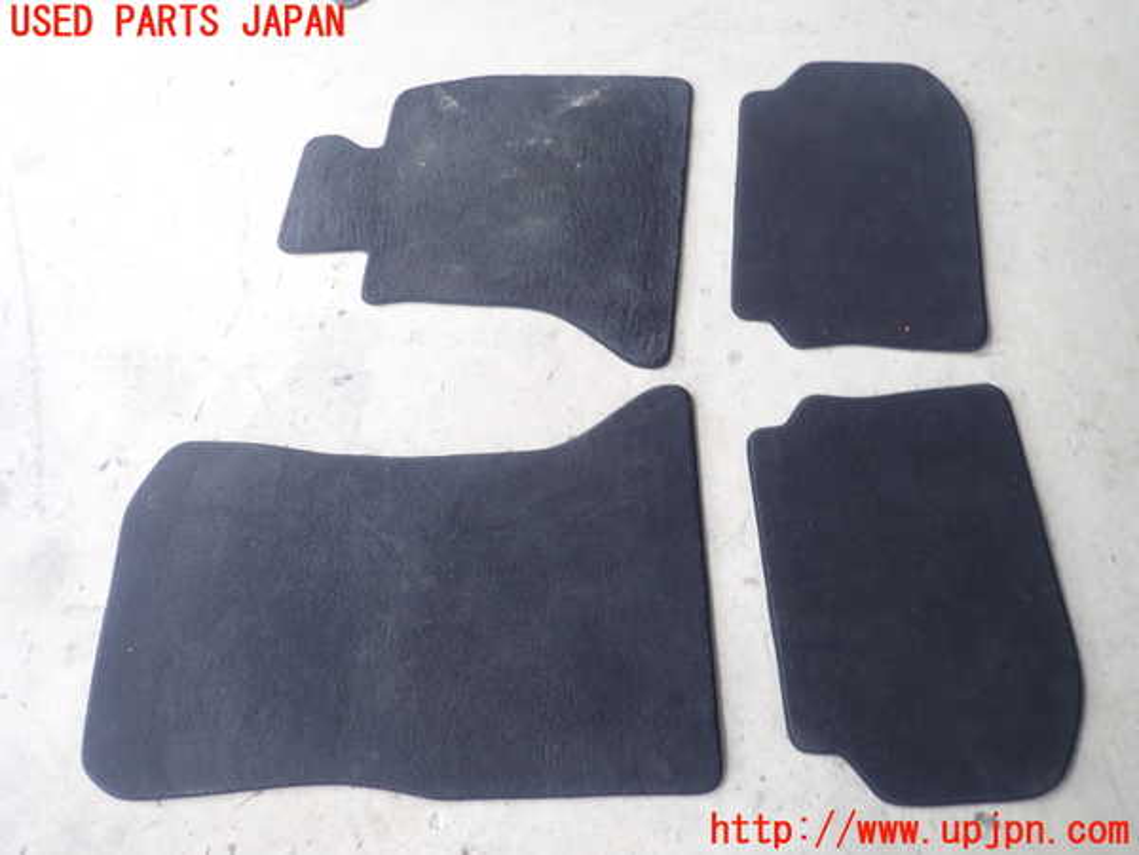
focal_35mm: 25
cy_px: 428
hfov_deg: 69.4
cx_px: 570
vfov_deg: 54.9
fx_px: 823
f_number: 2
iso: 160
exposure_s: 1/60
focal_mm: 4.5
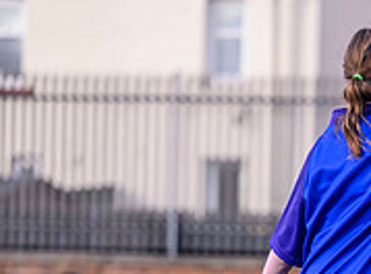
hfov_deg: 4.2
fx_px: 5007
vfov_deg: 3.1
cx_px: 629
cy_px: 443
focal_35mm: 470
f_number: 3.2
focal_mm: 120
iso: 500
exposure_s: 1/1250
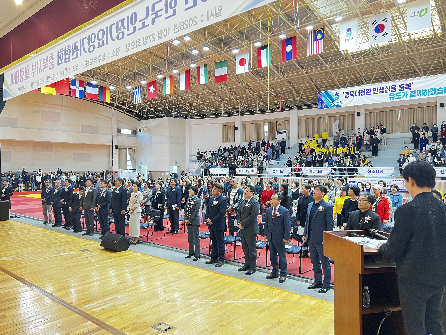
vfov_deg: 53.1
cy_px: 168
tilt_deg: -0.1
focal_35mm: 26
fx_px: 335
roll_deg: +0.4
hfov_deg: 67.3
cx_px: 223
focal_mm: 5.7
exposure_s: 1/60
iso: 250
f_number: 1.5
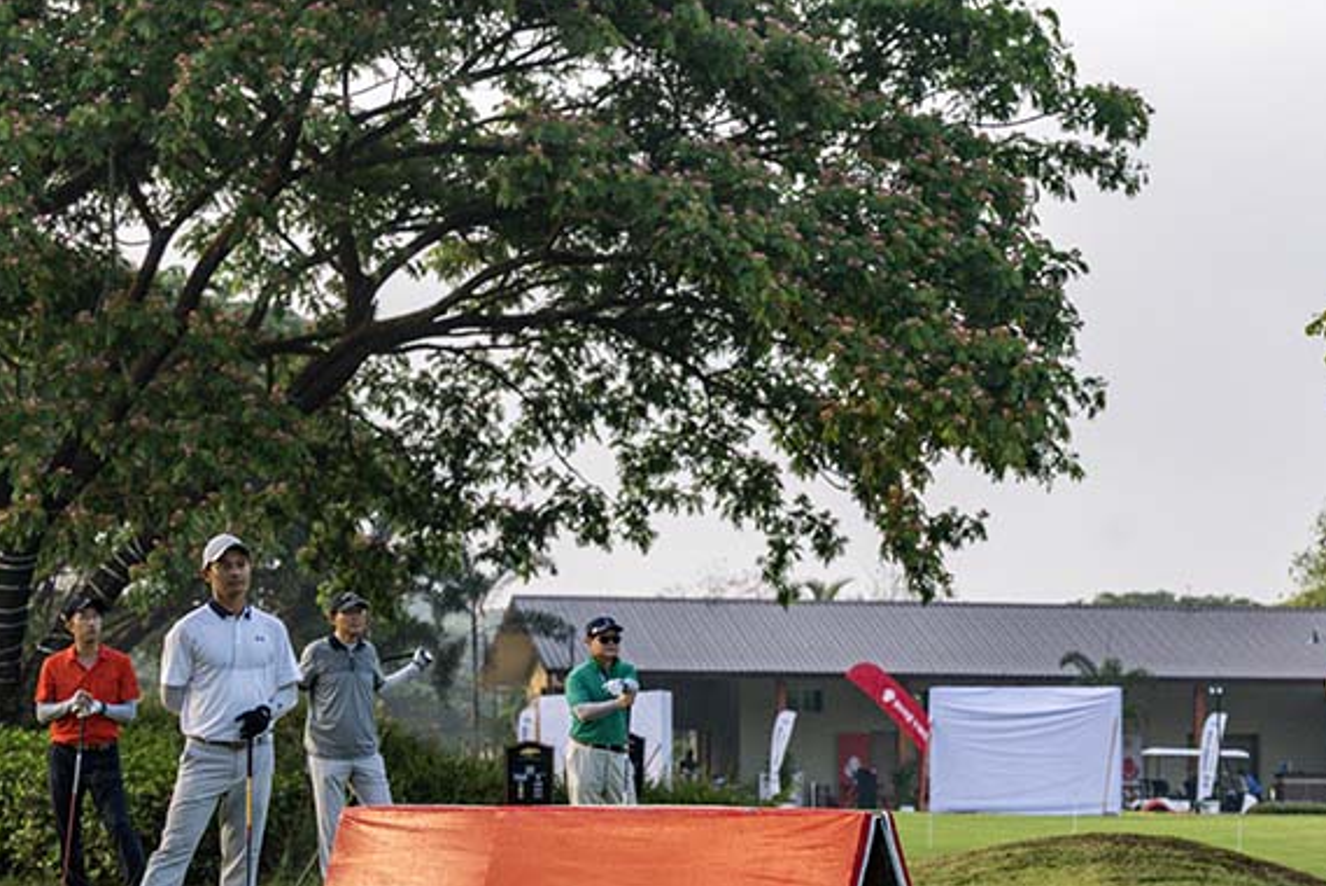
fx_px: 4348
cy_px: 718
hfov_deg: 17.2
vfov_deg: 11.6
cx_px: 1063
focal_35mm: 118
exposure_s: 1/1600
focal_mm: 70
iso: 2200
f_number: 5.6
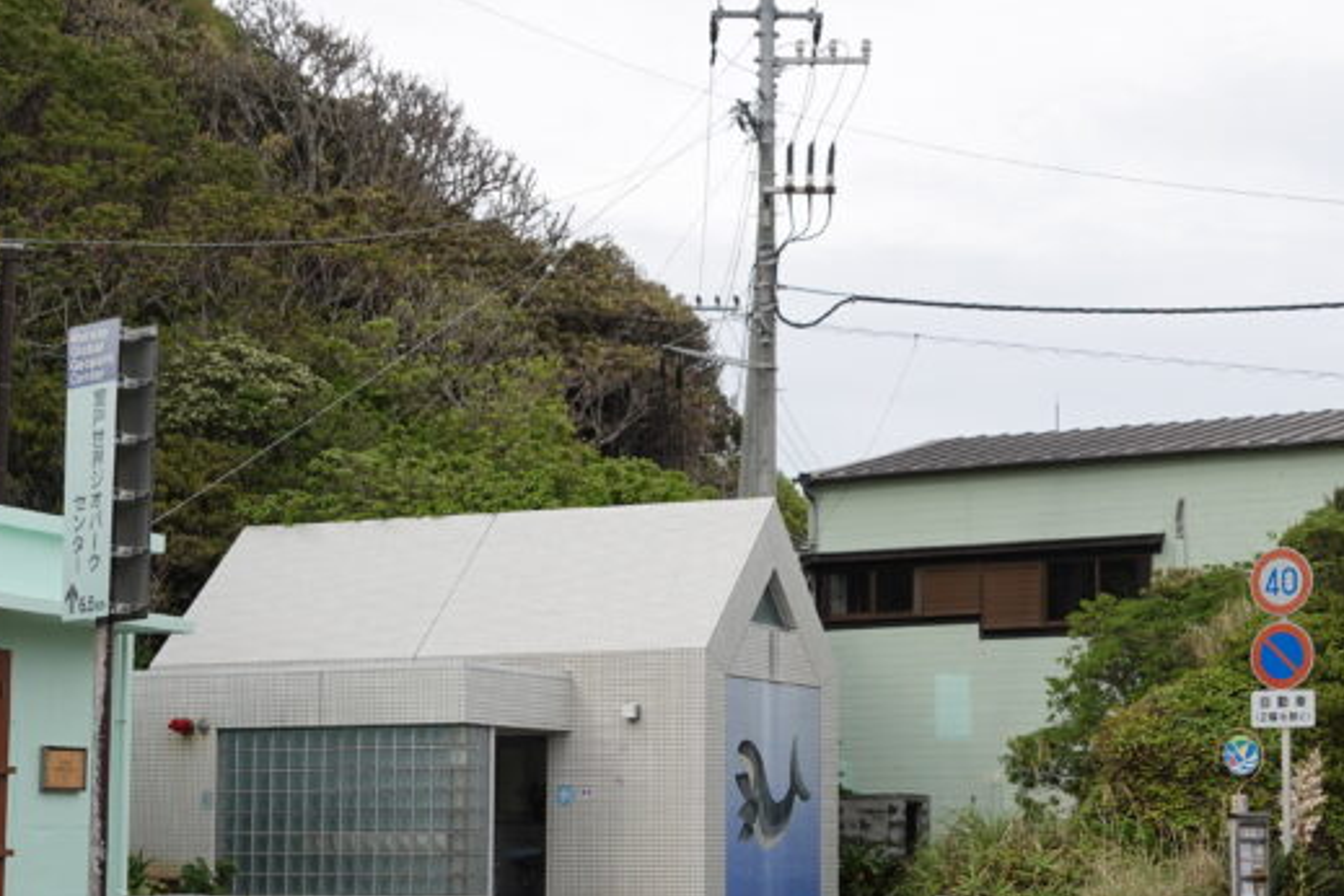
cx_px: 790
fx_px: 2576
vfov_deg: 19.7
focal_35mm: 69
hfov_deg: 29.2
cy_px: 568
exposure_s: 1/500
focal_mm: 12.81
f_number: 4
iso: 125
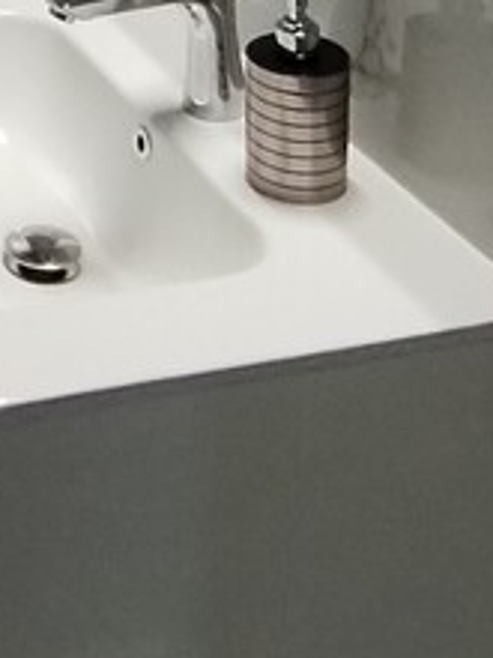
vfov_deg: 20.9
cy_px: -335
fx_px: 1500
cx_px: -308
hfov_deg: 16.5
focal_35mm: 79
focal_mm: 1.42
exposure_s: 1/50
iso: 241
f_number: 2.2
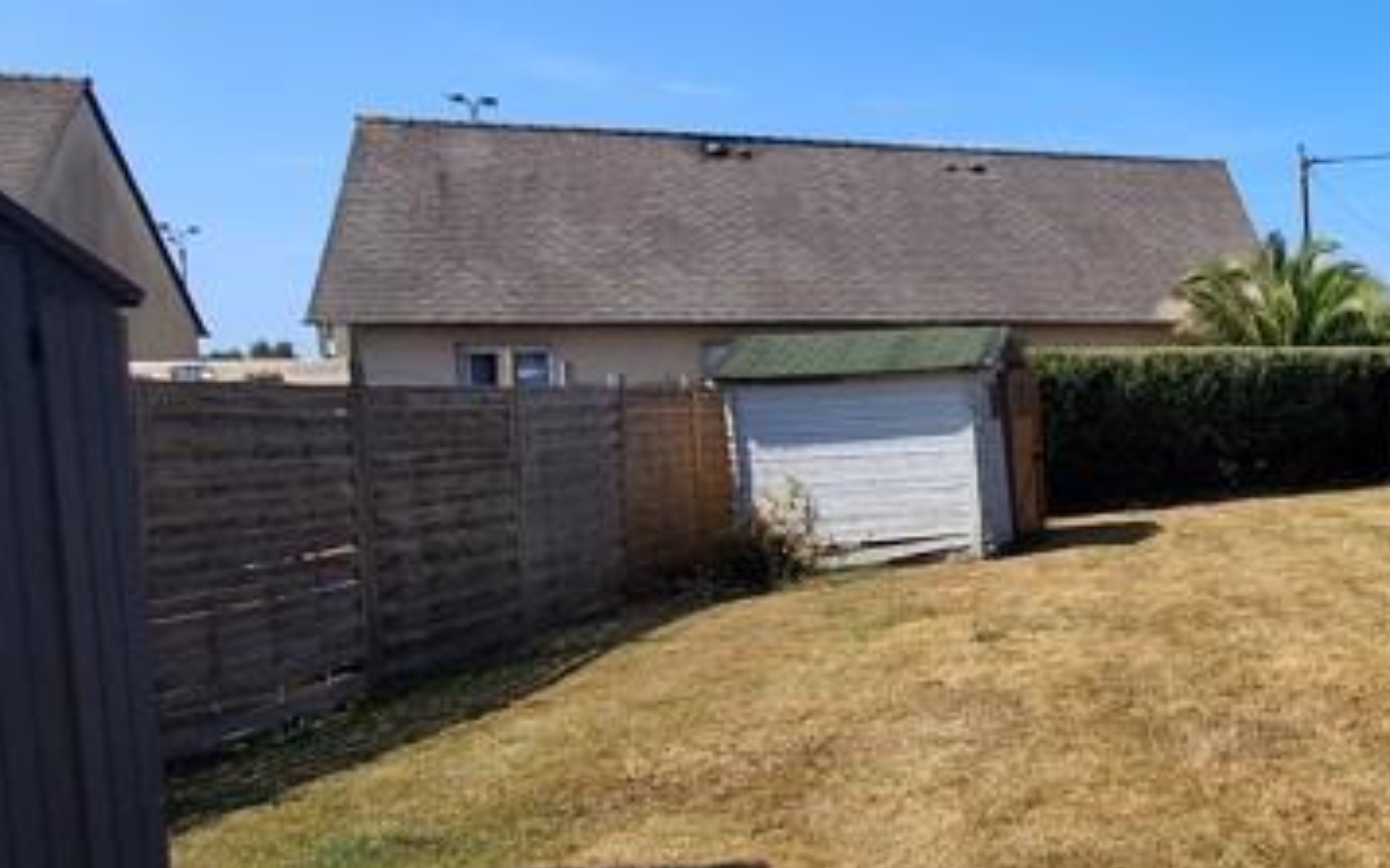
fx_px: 1439
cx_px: 1468
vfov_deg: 33.5
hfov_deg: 42.5
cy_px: 514
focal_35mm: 38
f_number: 2.2
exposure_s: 1/829
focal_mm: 1.64
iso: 40
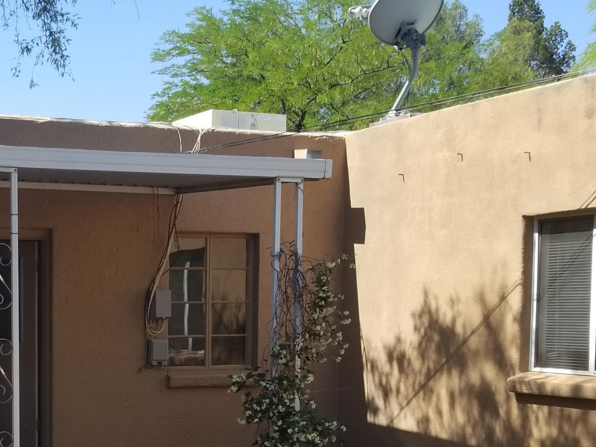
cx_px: 66
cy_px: 424
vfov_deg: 26.4
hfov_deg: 34.3
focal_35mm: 53
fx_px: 913
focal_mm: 4.25
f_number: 1.7
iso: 50
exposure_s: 1/1148
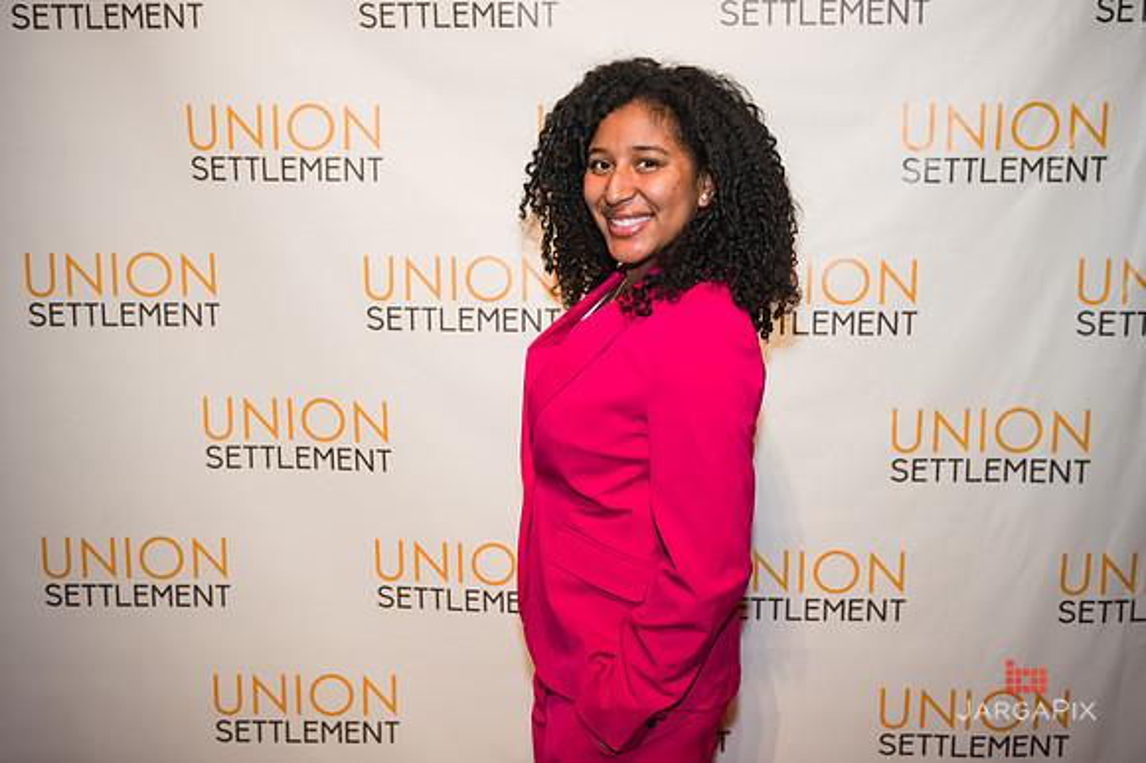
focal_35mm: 43
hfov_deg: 45.6
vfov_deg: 31.2
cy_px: 342
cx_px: 575
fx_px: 1364
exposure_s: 1/200
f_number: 4
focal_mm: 38
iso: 1000
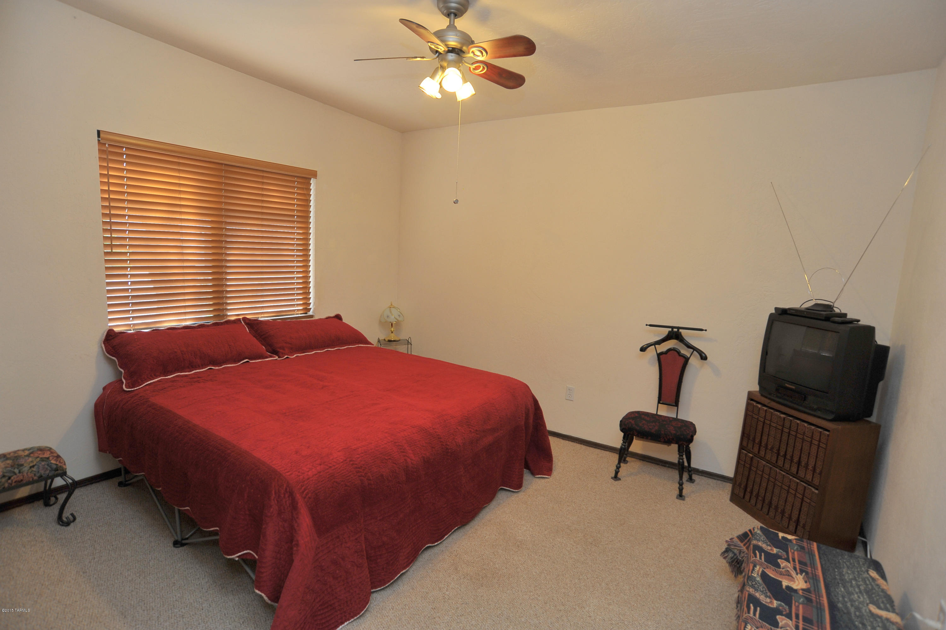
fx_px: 473
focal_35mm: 18
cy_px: 315
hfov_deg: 90.0
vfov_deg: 67.3
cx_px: 473
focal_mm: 18
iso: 500
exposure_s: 1/30
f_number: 7.1
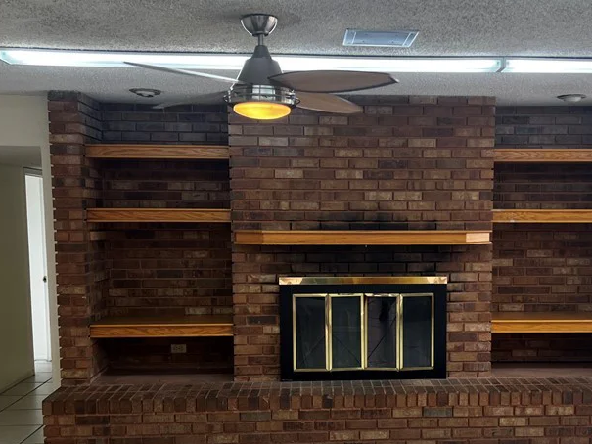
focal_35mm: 44
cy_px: 297
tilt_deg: -6.0
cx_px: 364
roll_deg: +0.0
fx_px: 753
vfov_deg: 32.6
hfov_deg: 42.7
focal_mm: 5.7
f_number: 1.5
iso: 50
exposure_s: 1/120
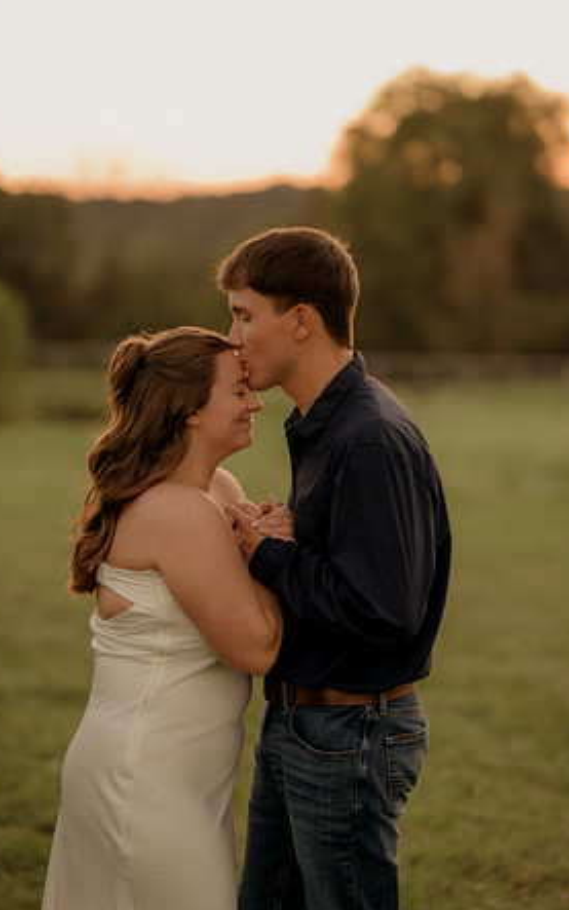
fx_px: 2183
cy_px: 456
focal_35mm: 88
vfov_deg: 23.6
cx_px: 277
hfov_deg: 14.9
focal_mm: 85
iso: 100
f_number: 1.8
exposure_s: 1/80
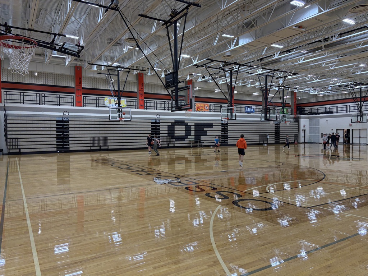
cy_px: 138
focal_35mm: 26
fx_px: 276
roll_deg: +1.0
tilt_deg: -0.4
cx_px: 184
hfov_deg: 67.3
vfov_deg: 53.1
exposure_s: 1/120
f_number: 1.6
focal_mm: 5.96
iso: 100
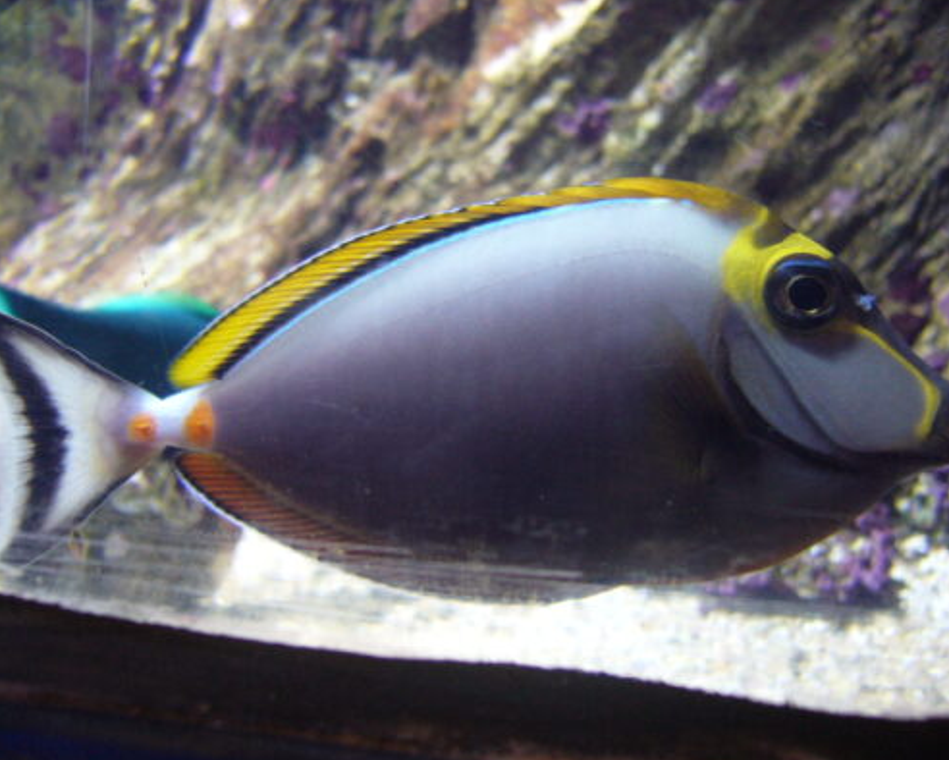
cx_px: 510
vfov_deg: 40.2
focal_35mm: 37
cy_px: 380
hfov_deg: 49.0
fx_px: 1040
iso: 200
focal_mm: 5.8
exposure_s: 1/15
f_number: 2.8
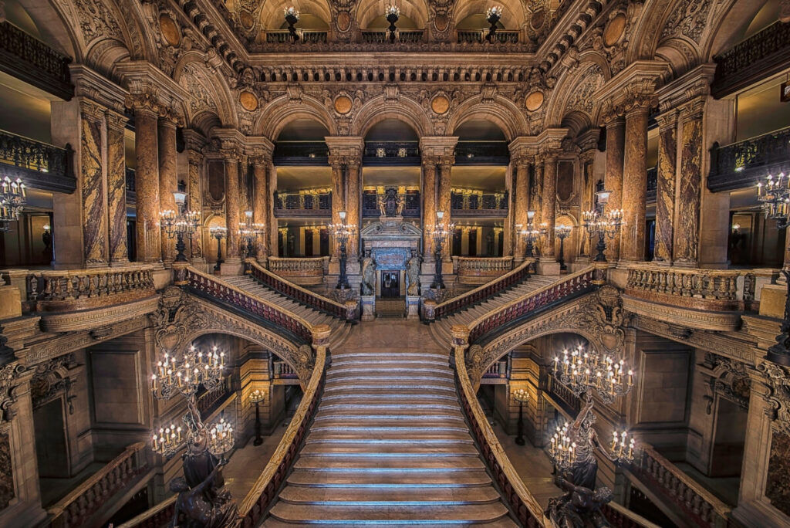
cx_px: 395
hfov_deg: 112.6
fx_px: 263
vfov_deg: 90.1
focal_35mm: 12
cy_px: 264
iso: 64
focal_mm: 12
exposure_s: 1
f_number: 8
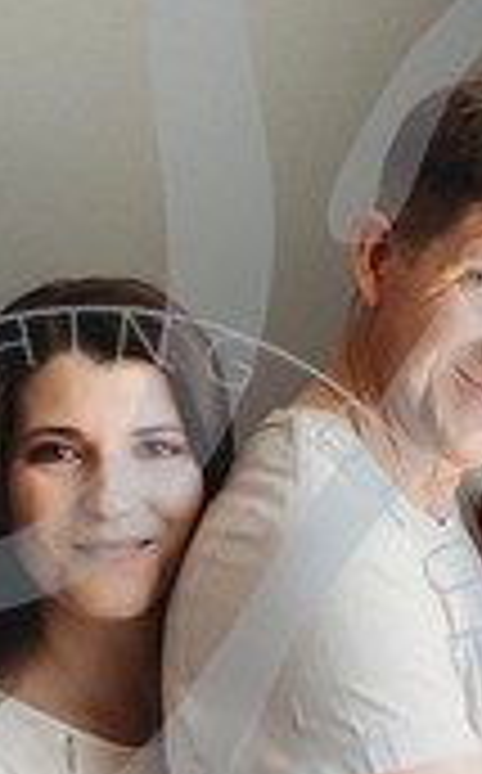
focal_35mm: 128
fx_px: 2699
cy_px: 382
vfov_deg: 16.3
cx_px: 297
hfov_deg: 10.2
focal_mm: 48
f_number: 2.8
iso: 200
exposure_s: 1/160
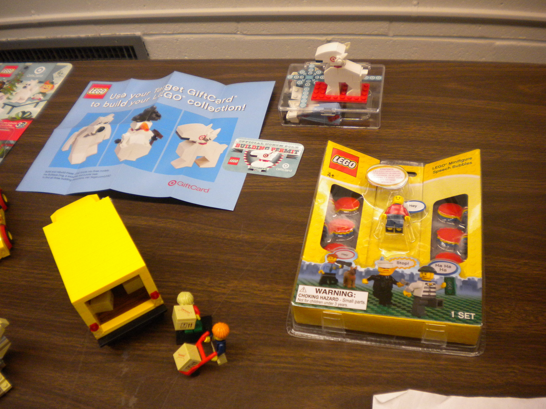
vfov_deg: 40.7
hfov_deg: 52.6
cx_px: 273
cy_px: 204
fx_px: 552
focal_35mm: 35
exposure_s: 1/54.7
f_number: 3.1
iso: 360
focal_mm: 6.3
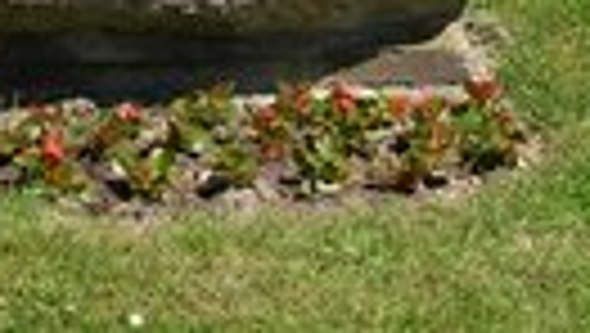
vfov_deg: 9.1
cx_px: 189
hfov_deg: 17.0
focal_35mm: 126
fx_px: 1973
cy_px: -338
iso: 79
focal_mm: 6.3
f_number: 4.9
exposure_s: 1/362
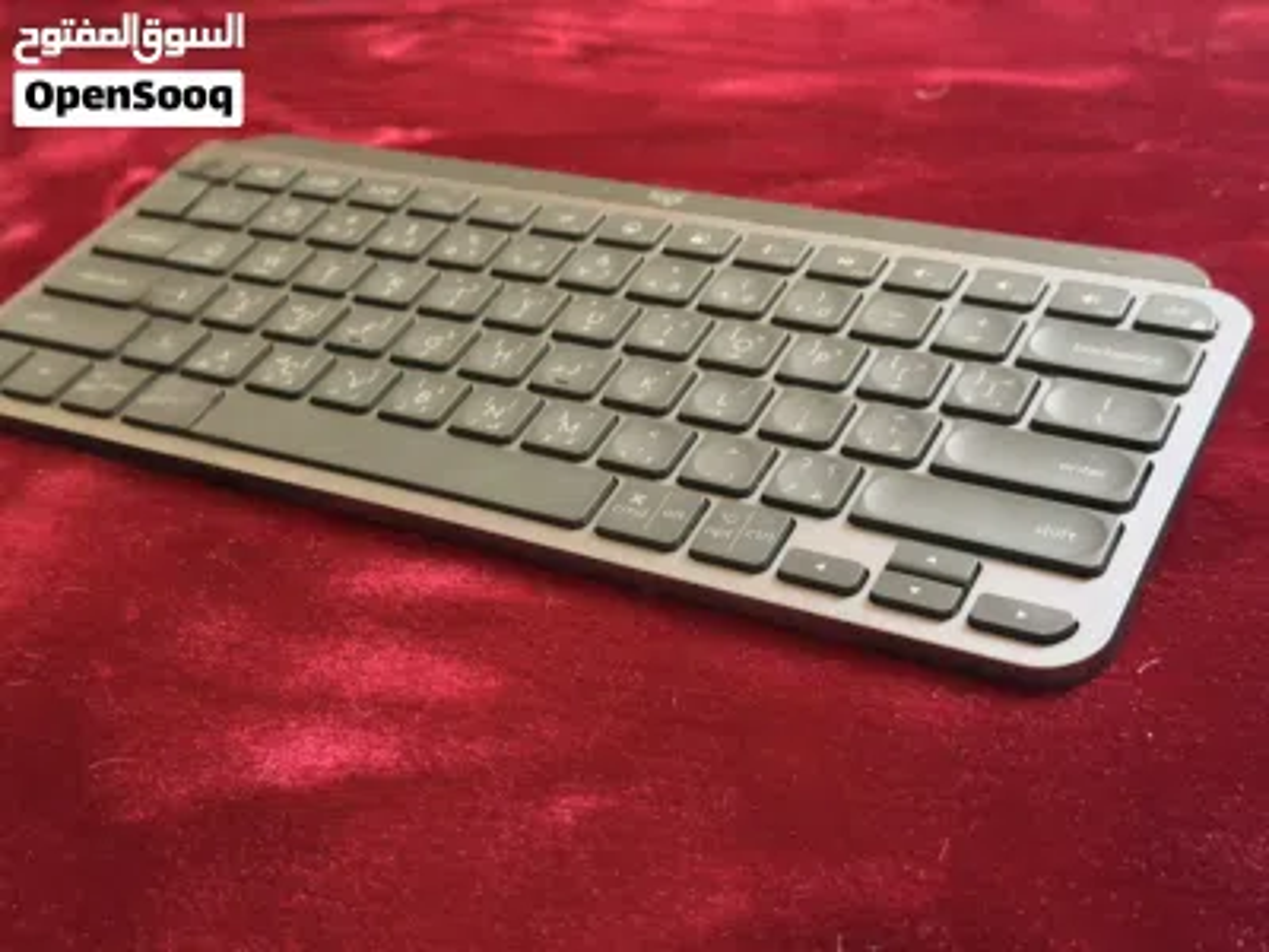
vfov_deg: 30.3
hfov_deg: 39.7
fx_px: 1760
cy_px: 476
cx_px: 634
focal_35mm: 48
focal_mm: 6.76
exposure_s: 1/30
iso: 800
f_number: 1.78
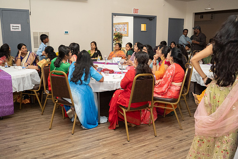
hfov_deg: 53.8
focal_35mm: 35
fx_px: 234
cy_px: 80
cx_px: 119
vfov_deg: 37.4
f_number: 3.5
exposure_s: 1/160
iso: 1250
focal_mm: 34
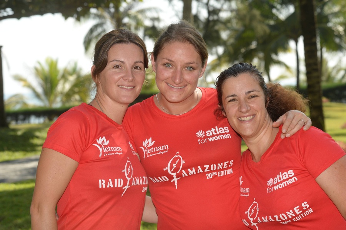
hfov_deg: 18.3
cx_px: 173
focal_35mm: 112
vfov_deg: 12.2
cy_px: 115
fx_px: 1076
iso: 200
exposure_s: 1/250
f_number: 8
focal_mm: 112
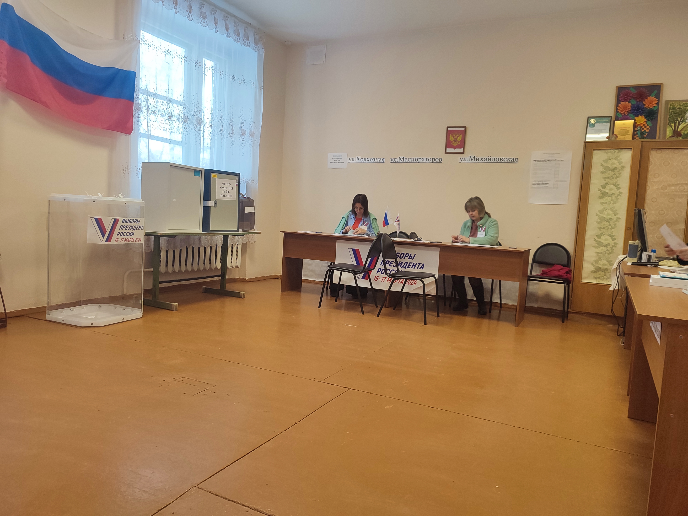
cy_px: 258
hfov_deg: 69.4
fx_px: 497
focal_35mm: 25
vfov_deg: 54.9
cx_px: 344
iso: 156
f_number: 1.9
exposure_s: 1/33
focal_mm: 6.04
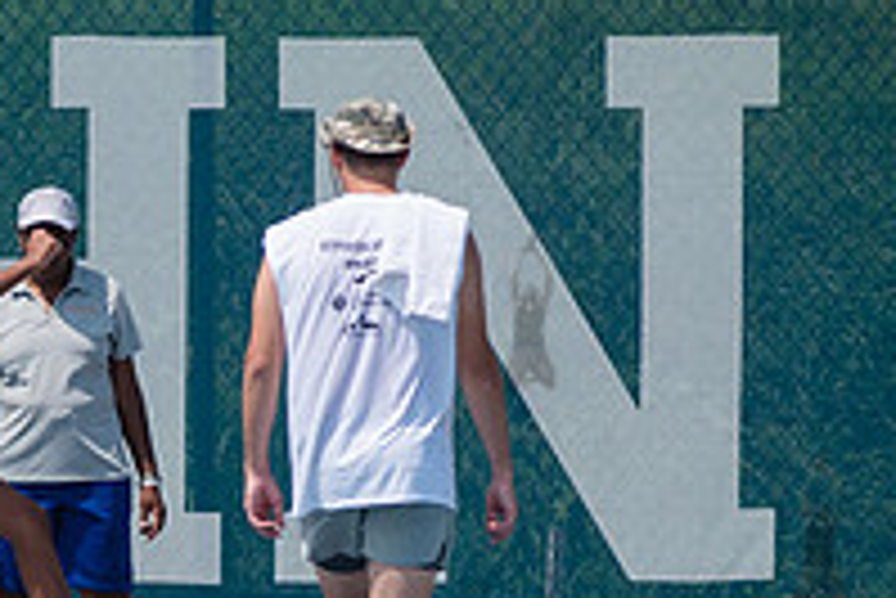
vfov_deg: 1.9
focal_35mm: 714
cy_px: 528
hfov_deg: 2.9
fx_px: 17783
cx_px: -54
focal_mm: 185
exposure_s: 1/2500
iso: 250
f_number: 4.5
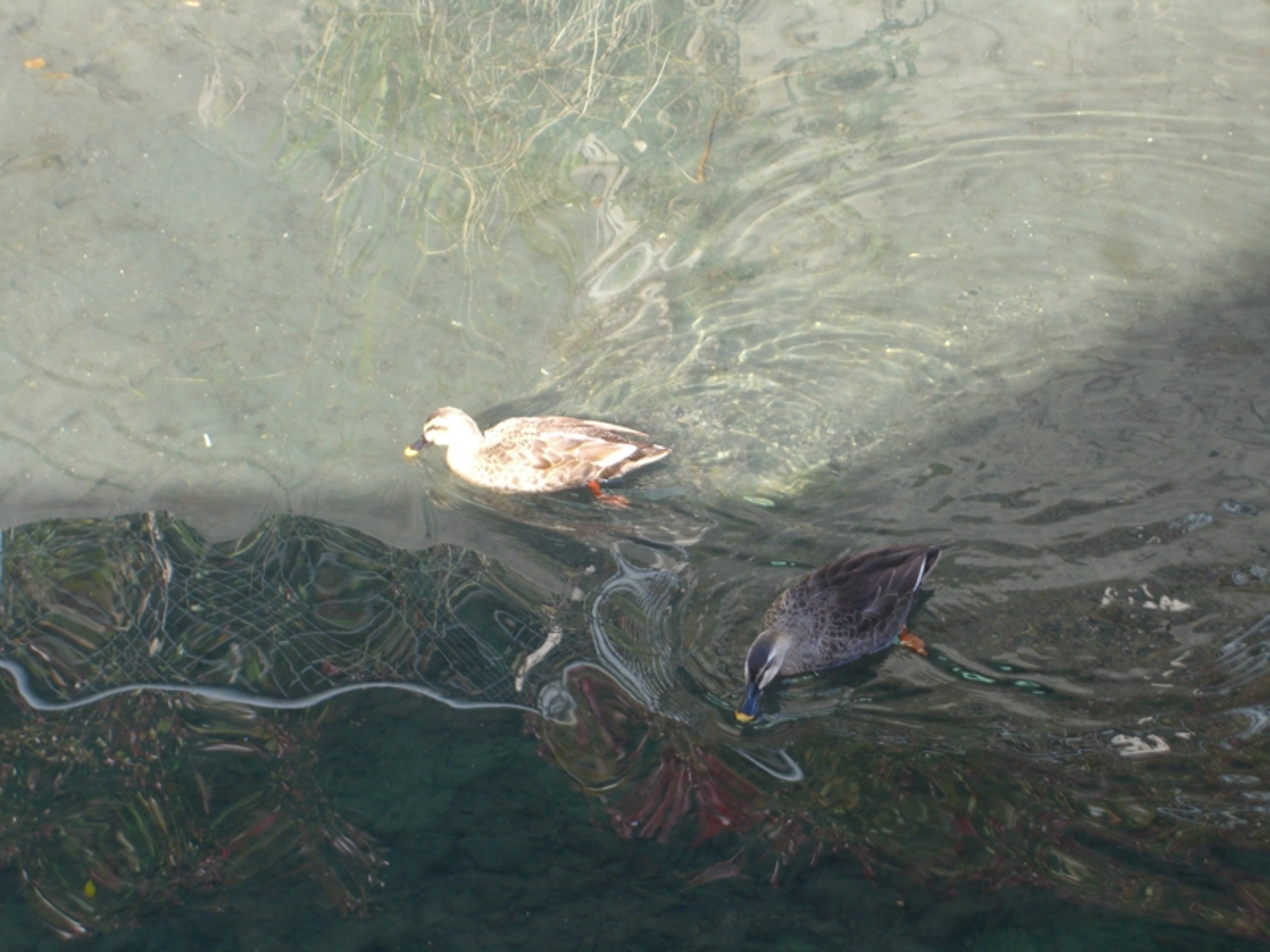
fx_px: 4182
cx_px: 635
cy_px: 476
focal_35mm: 114
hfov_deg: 17.3
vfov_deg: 13.0
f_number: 5.1
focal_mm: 23.7
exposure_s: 1/100
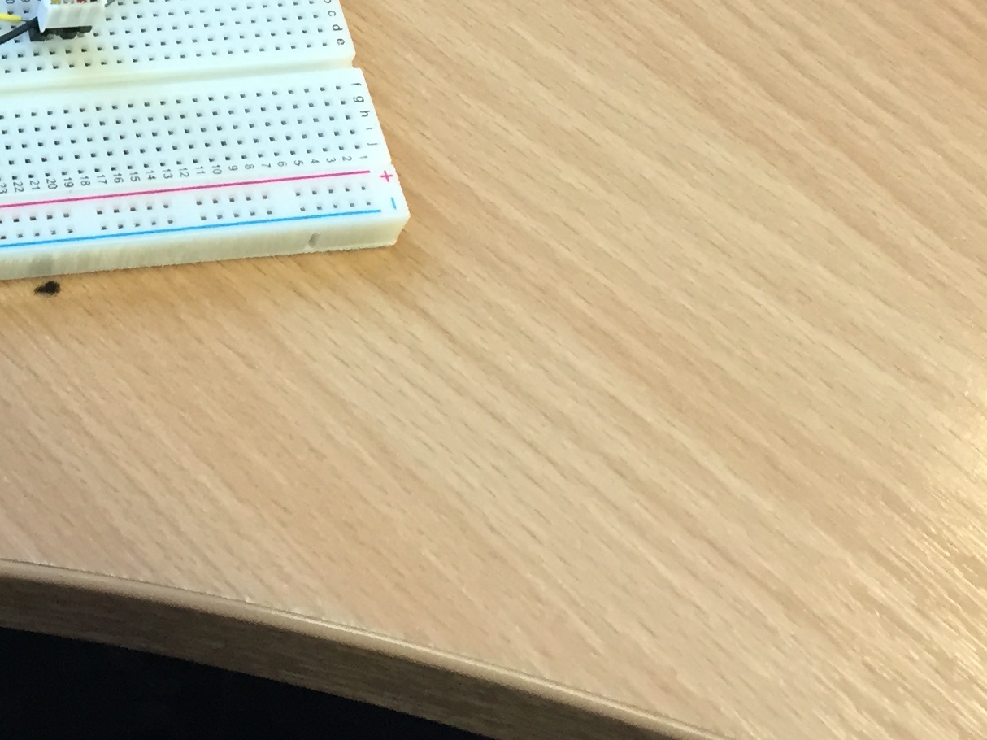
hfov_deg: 22.5
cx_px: -273
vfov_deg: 17.8
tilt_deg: -54.3
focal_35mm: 78
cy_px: -183
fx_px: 2224
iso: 100
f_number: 2.2
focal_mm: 4.15
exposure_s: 1/30
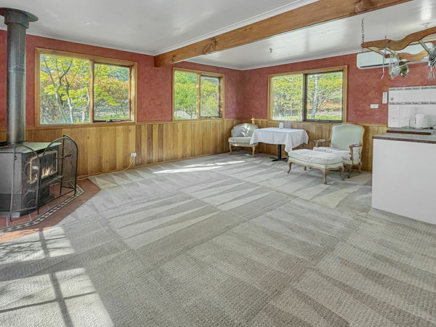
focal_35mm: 17
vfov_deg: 74.3
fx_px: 214
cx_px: 182
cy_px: 140
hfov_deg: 90.2
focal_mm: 2.22
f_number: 2.2
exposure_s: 1/121
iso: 160
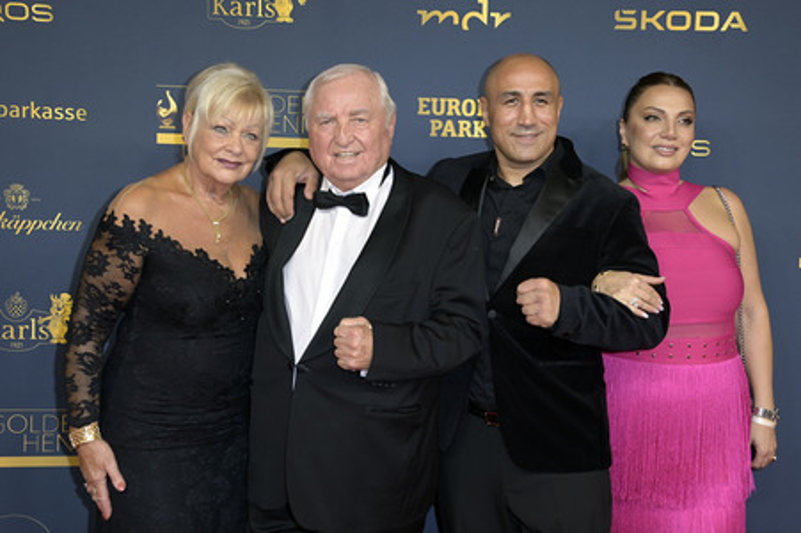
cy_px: 266
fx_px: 1223
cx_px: 400
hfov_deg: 36.3
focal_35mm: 55
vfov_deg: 24.6
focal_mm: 55
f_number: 5.6
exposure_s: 1/250
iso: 640
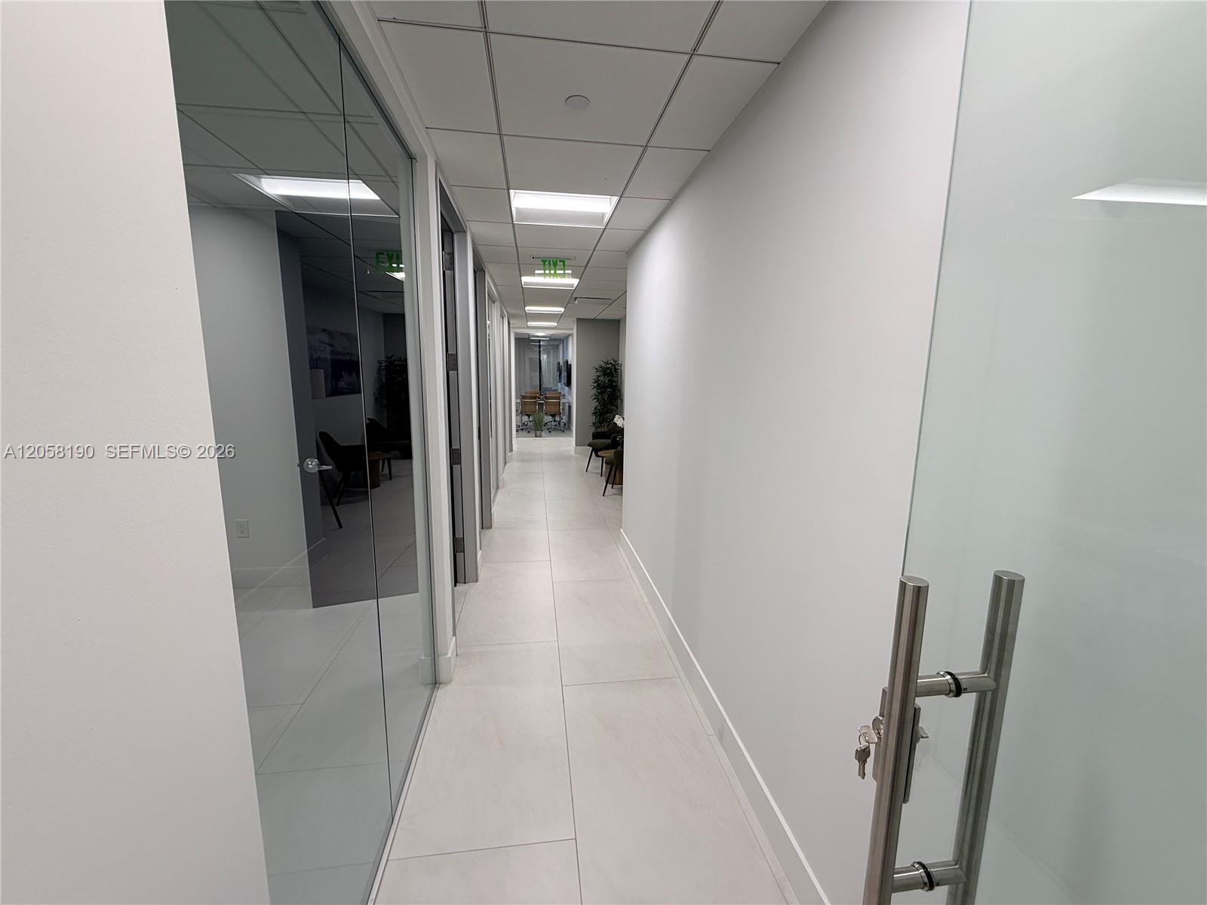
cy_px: 452
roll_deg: -0.7
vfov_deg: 85.7
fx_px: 488
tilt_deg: -10.2
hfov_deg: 102.1
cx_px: 604
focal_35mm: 14
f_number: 2.2
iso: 80
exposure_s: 1/120
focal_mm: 2.22
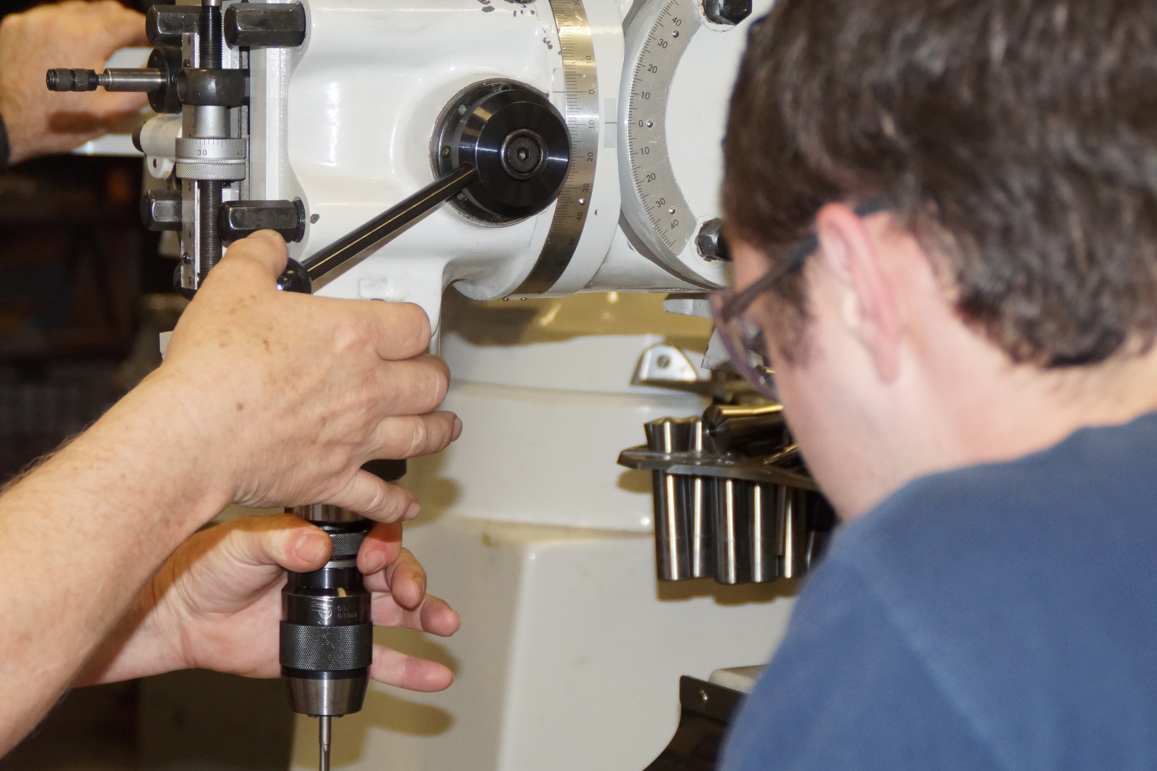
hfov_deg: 16.0
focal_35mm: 128
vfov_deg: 10.7
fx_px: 4112
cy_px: 523
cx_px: 395
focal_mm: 60
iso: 800
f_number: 5
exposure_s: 1/160
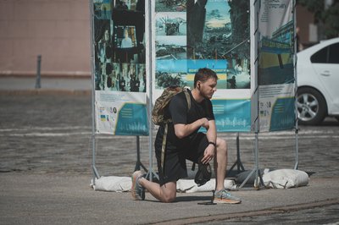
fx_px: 2823
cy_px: 112
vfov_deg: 4.6
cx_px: 170
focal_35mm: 300
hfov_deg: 6.9
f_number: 5.6
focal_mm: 300
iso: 100
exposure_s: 1/2500
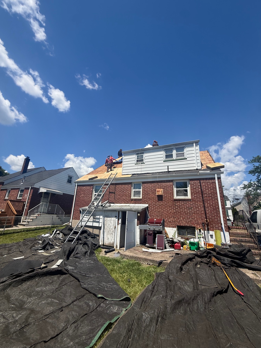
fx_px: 141
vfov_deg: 102.1
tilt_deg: +17.2
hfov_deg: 85.7
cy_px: 174
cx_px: 130
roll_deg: -3.7
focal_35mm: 14
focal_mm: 2.22
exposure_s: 1/3125
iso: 50
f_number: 2.2
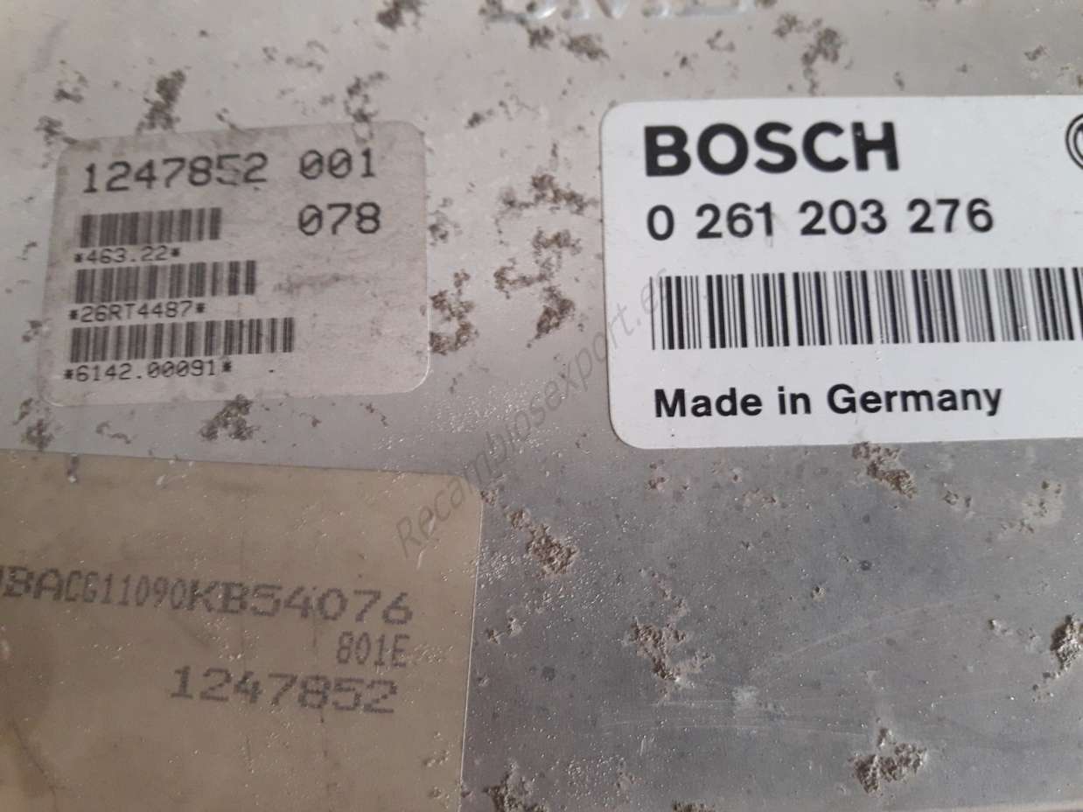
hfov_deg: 63.5
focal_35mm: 28
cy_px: 406
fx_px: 876
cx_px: 542
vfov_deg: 49.7
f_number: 1.9
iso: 160
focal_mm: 3.7
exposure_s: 1/20
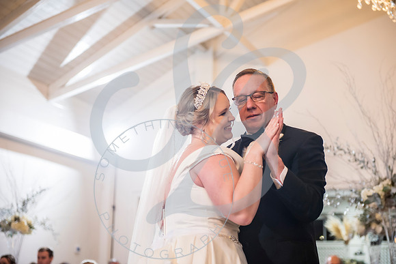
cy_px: 132
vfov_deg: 19.5
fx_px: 770
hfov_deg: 28.8
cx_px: 198
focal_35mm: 70
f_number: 2.8
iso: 1600
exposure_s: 1/125
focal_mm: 70
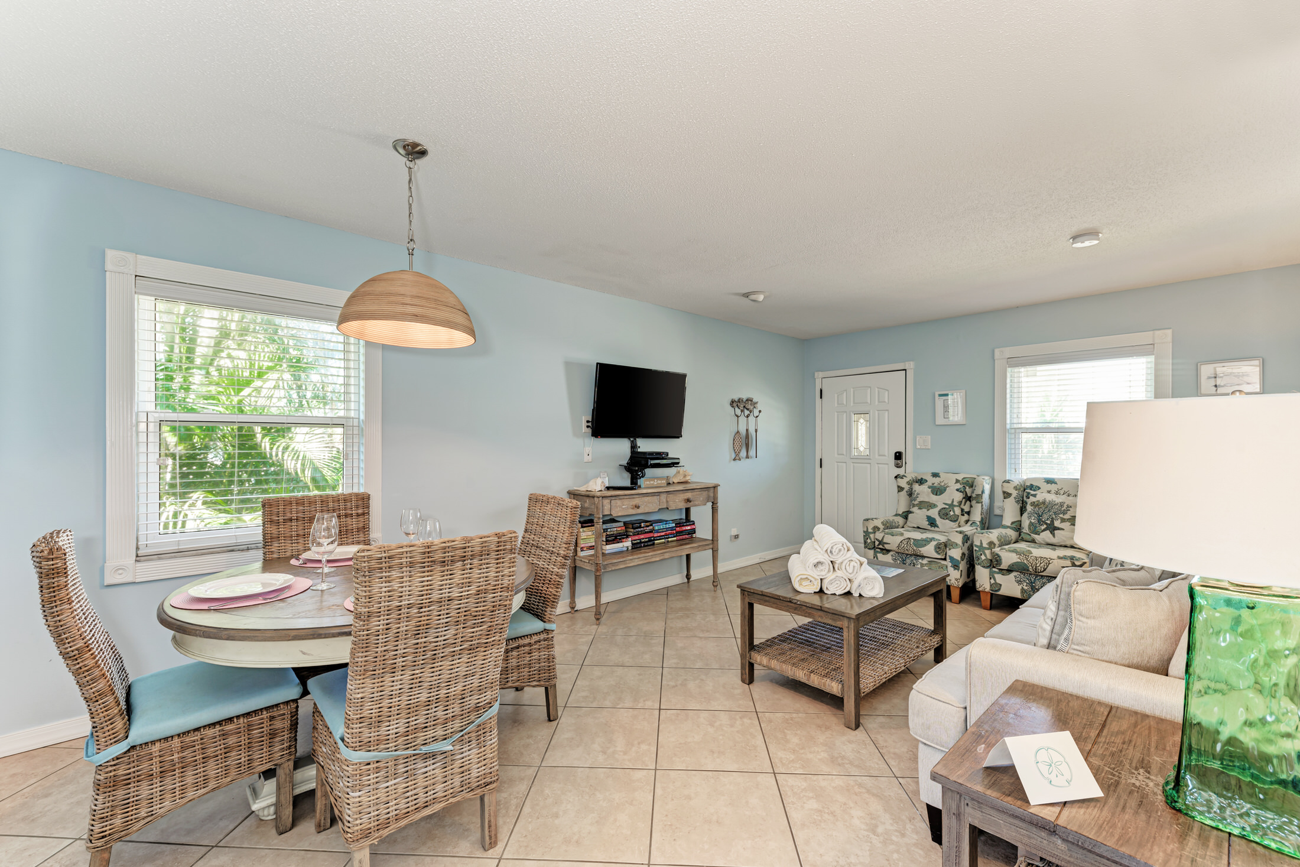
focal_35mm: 15
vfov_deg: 77.3
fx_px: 542
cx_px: 650
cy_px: 434
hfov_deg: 100.4
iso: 100
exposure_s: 1/2.5
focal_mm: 15
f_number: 7.1
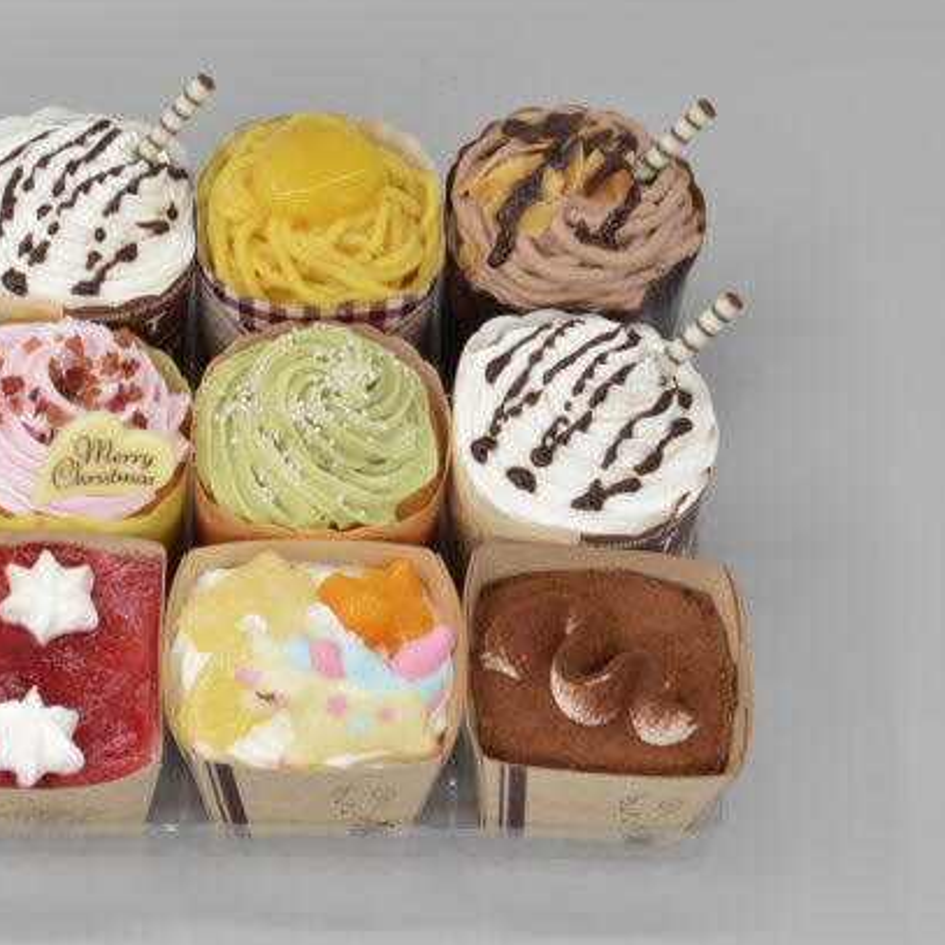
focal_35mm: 112
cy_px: 484
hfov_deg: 15.5
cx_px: 209
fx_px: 3449
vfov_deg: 15.6
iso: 400
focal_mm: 55
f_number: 13
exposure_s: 1/60
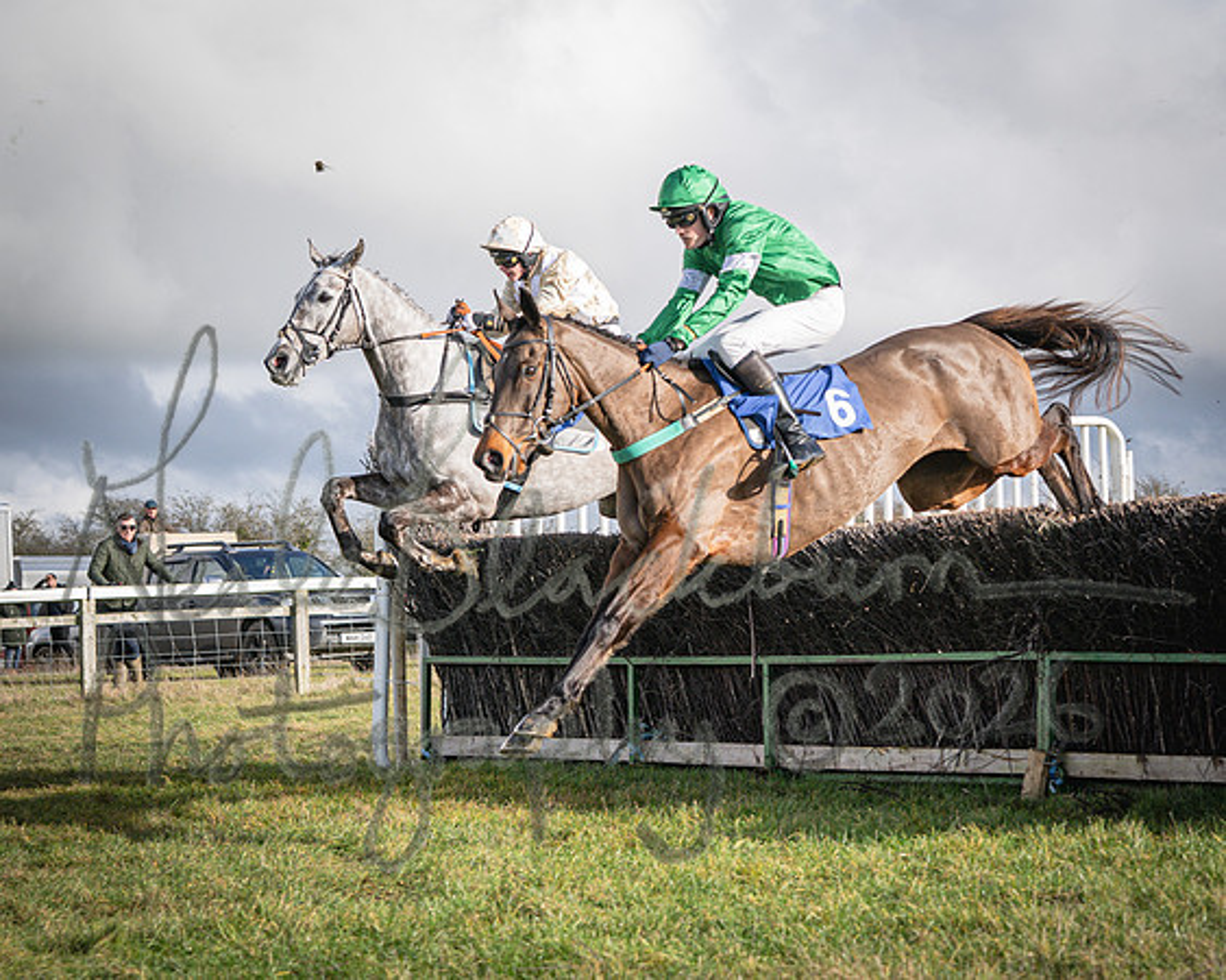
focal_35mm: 93
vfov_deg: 16.5
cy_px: 363
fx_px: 3372
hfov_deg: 20.5
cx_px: 806
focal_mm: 51
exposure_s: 1/1250
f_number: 4
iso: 200
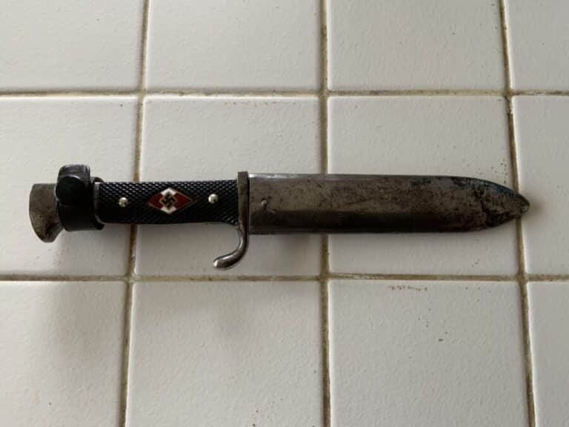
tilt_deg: -81.4
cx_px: 284
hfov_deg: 61.7
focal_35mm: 29
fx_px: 477
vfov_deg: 48.2
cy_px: 214
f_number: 1.8
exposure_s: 1/122
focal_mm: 3
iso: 50
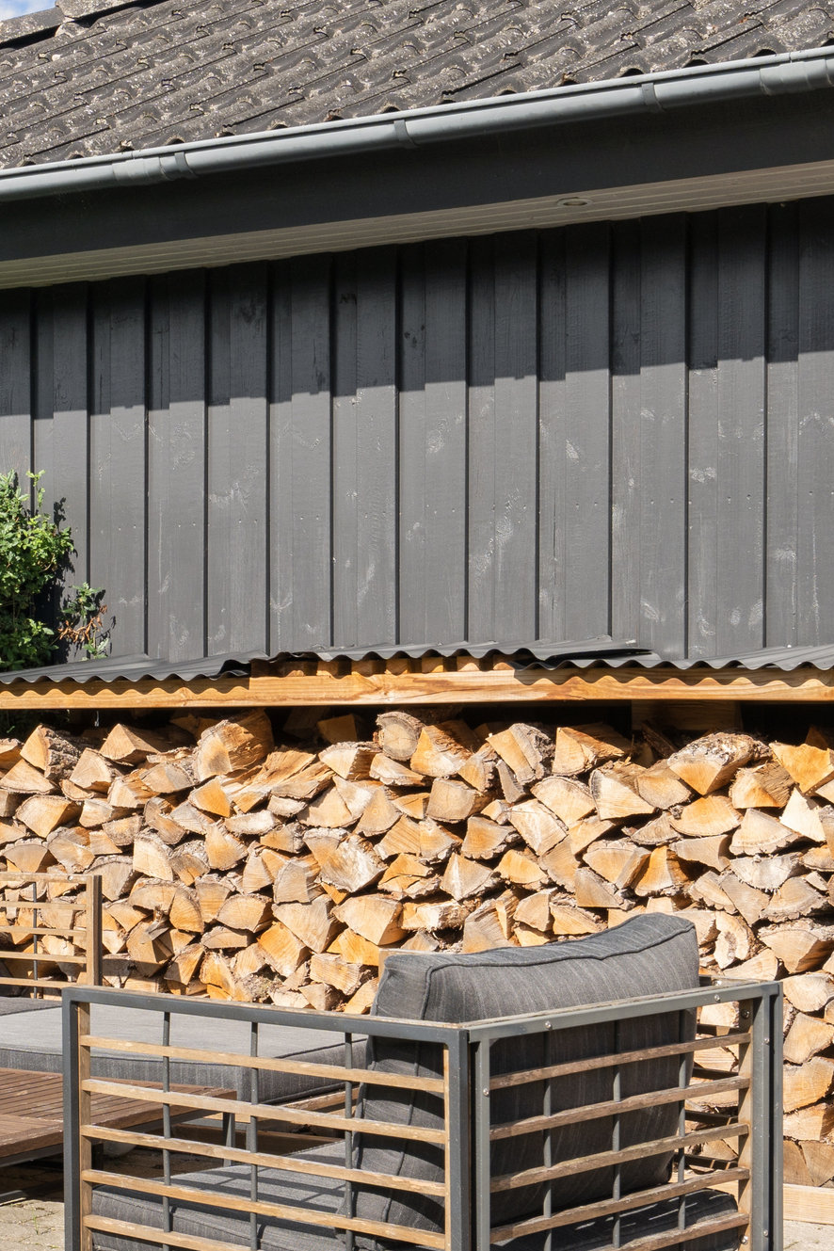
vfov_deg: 28.8
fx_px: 2432
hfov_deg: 19.3
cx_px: 177
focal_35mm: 70
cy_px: 640
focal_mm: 31
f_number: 10
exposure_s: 1/250
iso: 250
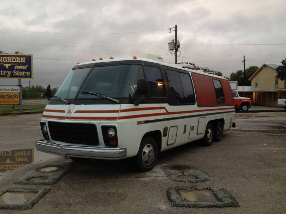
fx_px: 289
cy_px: 107
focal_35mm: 35
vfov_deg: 40.7
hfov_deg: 52.6
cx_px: 143
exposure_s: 1/30
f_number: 2.4
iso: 64
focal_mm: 4.28
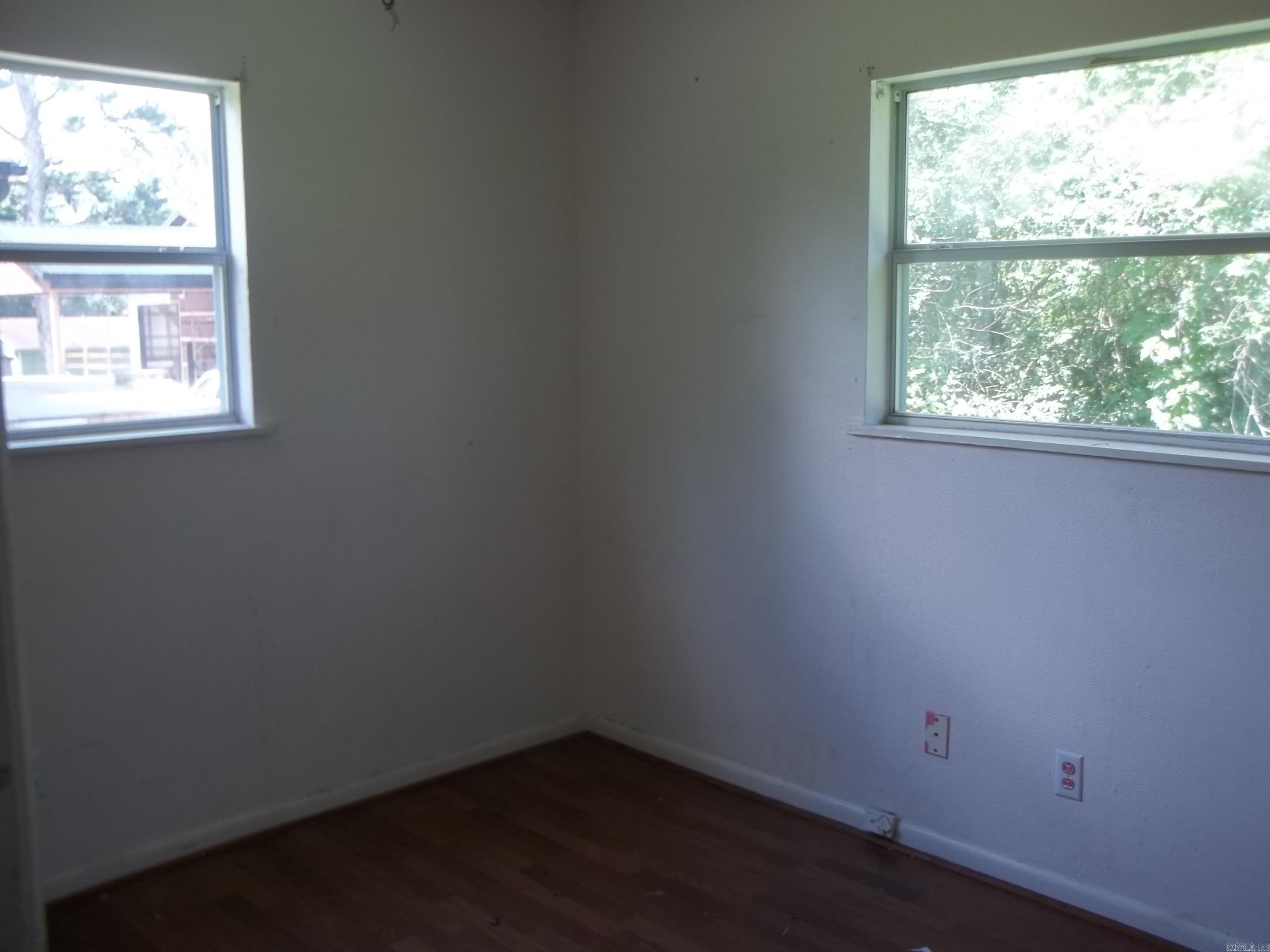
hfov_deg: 55.4
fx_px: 1211
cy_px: 476
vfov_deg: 42.9
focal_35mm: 33
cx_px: 635
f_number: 3.3
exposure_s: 1/40
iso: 64
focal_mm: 5.9
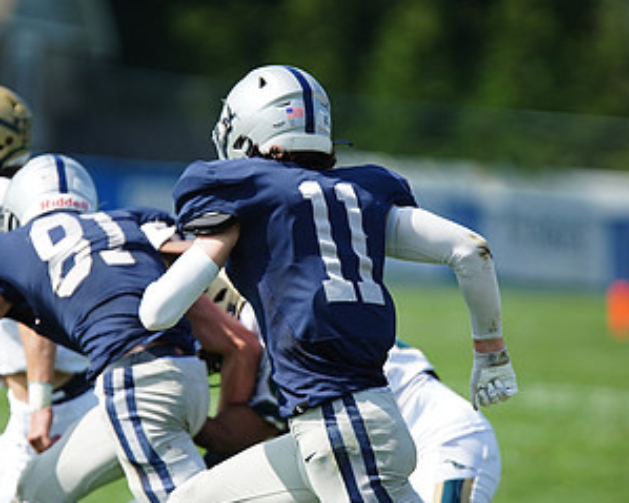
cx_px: 227
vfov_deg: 2.8
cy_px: 252
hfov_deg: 3.5
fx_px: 10161
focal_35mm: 546
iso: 400
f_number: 2.8
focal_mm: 300
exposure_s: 1/4000
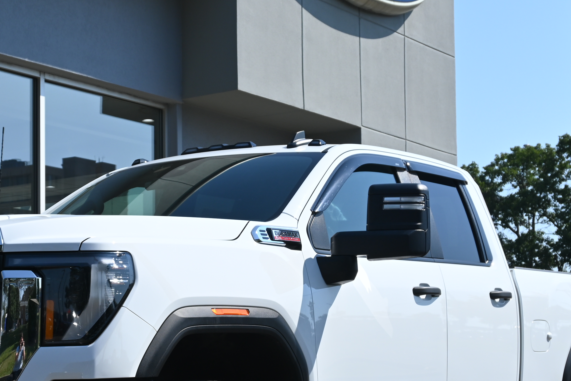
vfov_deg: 14.3
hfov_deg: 21.5
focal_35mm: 95
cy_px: 342
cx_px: 188
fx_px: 1500
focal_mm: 30.5
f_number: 8
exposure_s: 1/400
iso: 100
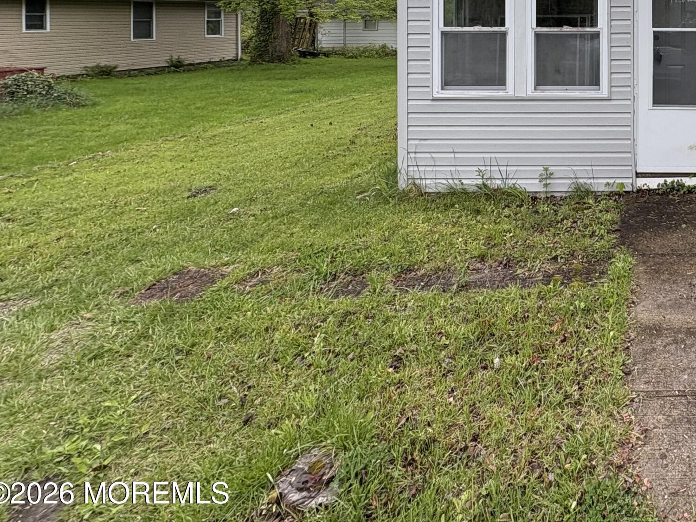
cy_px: 19
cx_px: 682
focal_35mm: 28
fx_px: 563
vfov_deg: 43.7
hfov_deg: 51.9
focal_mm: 2.22
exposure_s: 1/383
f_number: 2.2
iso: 64
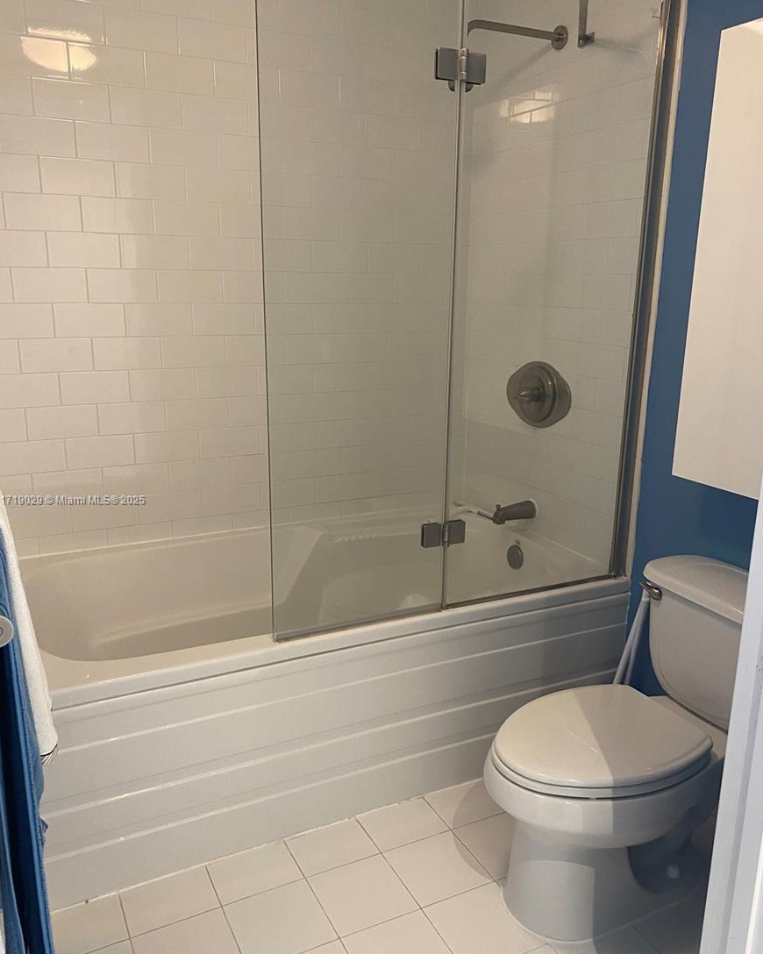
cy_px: 501
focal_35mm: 28
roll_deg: -0.9
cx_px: 379
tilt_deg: -14.9
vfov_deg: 62.2
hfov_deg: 51.5
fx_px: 791
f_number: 1.8
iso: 160
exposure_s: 1/60
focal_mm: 4.25
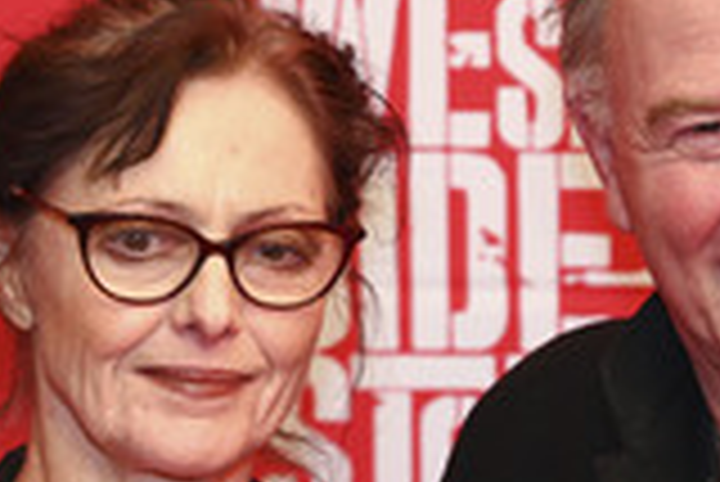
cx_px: 484
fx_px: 4224
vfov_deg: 6.5
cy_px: 468
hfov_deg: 9.7
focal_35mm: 211
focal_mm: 75
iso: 1250
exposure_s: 1/125
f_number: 2.8
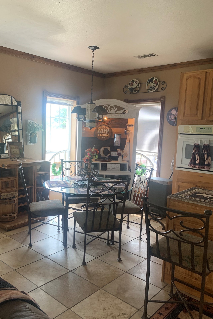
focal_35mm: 29
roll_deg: -1.5
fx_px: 257
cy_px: 165
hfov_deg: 44.7
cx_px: 85
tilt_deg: -9.7
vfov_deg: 63.6
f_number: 1.8
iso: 100
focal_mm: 4.25
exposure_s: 1/70
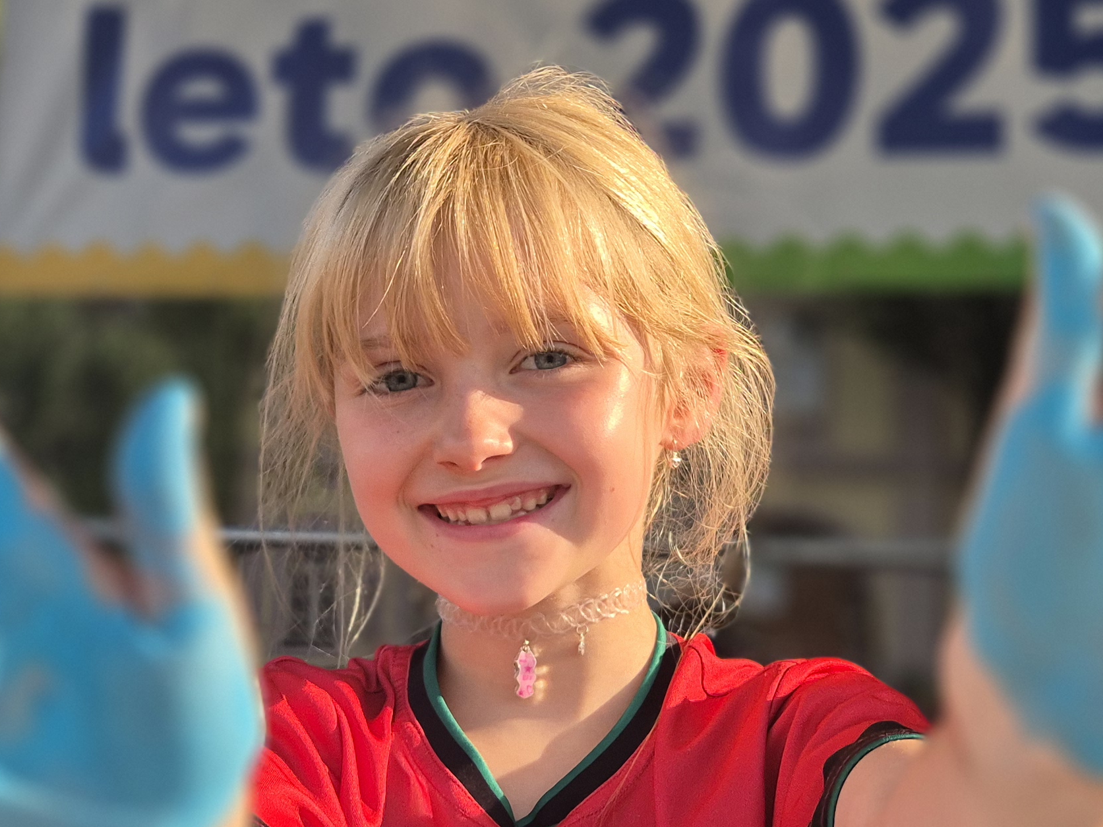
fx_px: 1753
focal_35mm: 55
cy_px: 398
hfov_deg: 34.9
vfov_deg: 26.6
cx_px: 560
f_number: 1.8
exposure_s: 1/1996
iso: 80
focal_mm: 5.4
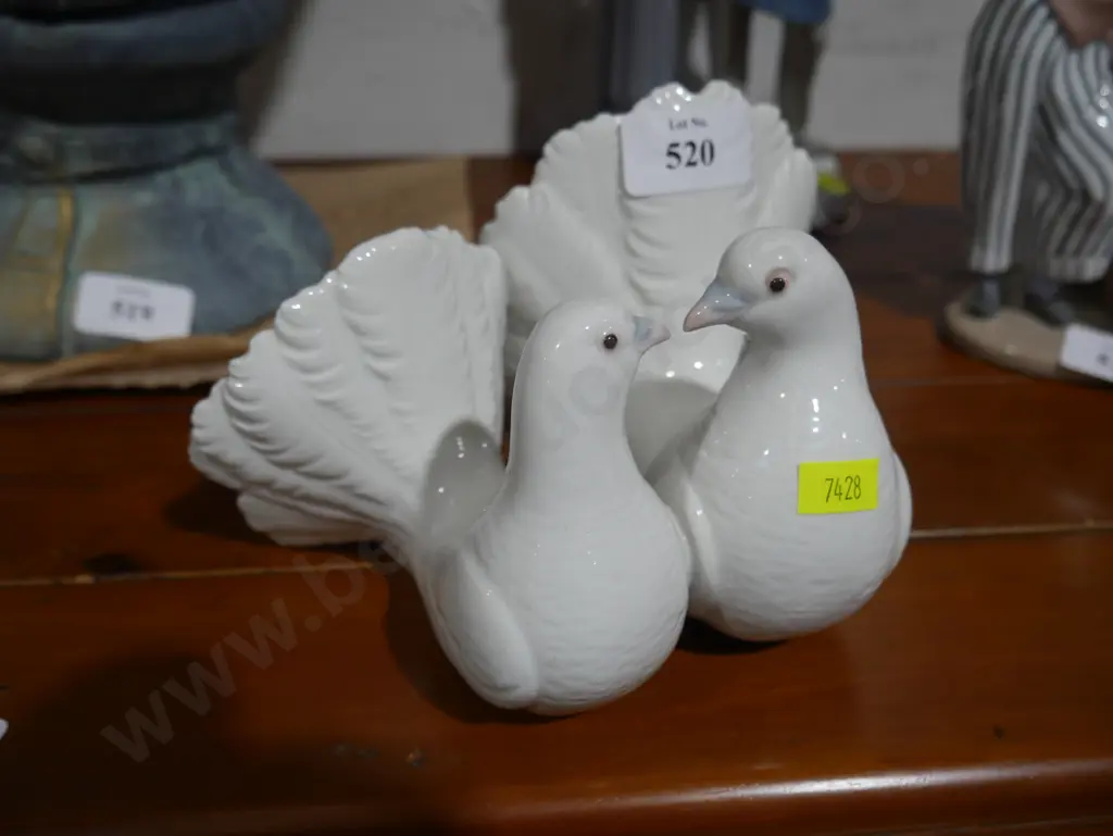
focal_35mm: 30
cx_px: 556
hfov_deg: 59.9
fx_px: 965
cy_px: 418
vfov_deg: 46.8
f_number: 3.6
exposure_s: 1/80
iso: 200
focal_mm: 15
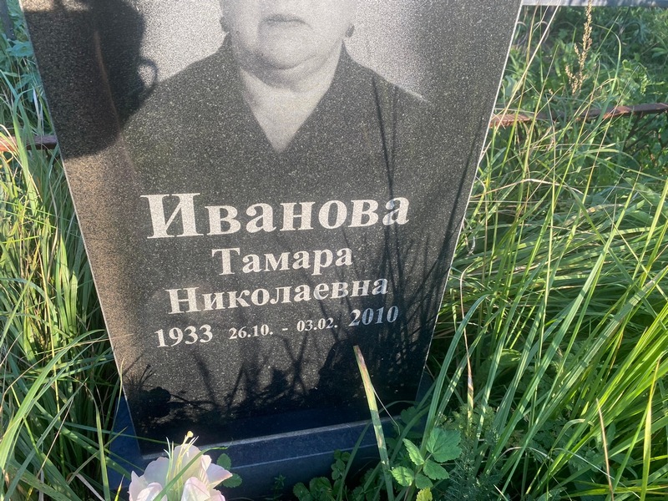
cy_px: 250
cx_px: 334
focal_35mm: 26
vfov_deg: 53.1
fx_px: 502
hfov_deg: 67.3
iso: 32
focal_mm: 4.25
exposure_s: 1/362
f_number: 1.8
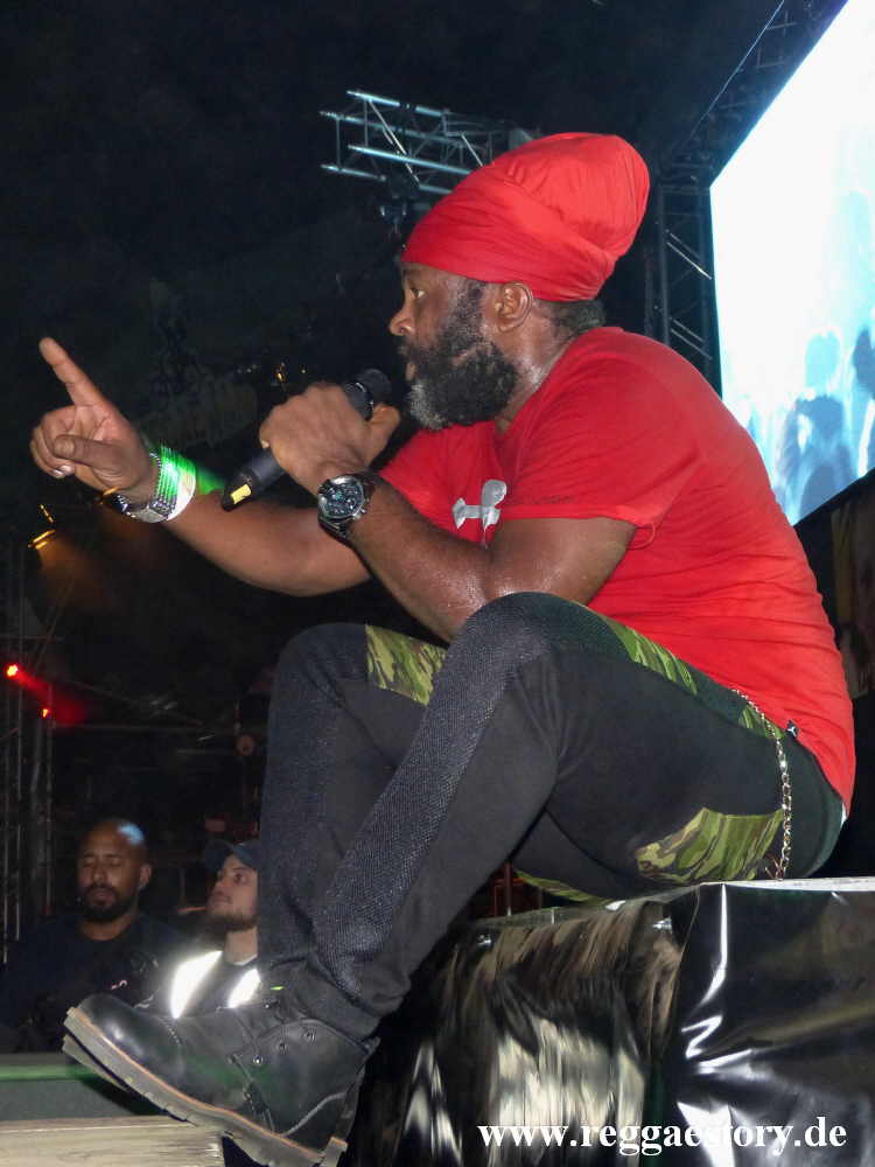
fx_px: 1483
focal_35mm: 44
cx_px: 438
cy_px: 584
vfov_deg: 42.9
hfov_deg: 32.9
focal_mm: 7.8
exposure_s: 1/60
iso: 400
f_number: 2.8
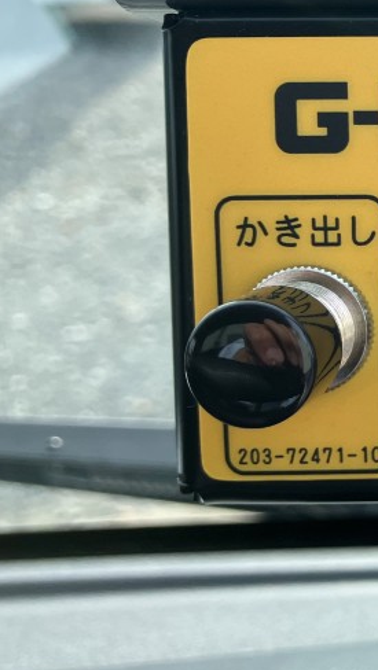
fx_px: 1139
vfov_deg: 32.8
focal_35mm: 64
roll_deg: -0.2
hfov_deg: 16.1
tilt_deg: -19.6
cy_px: 283
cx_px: 671
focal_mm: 3.99
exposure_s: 1/501
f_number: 1.8
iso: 32
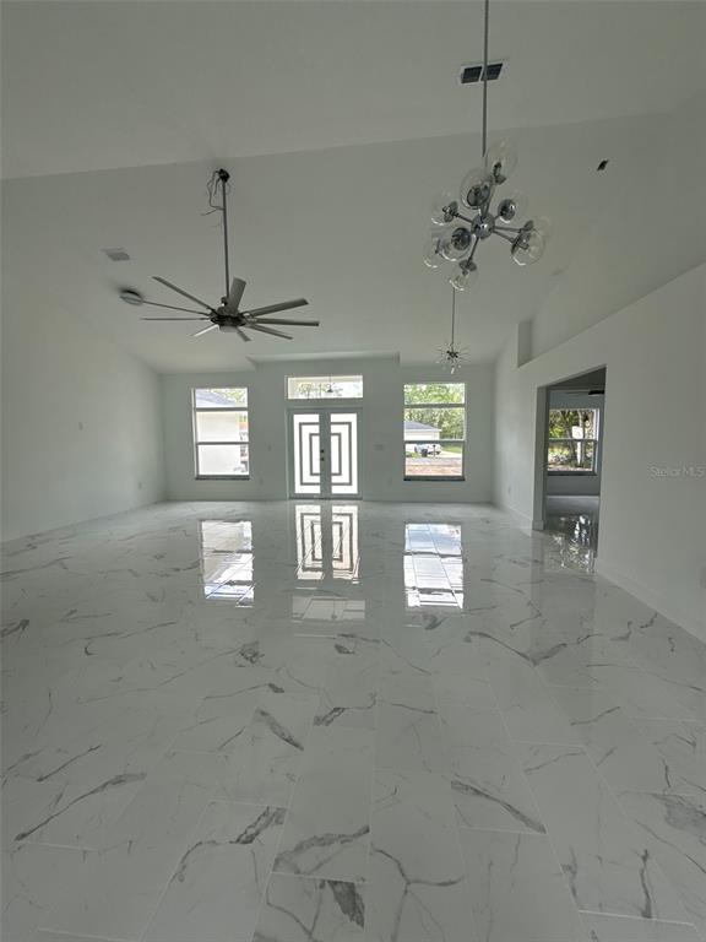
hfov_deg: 85.7
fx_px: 381
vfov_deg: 102.1
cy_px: 471
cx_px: 353
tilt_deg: -4.3
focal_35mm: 14
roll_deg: -0.2
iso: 50
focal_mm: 2.22
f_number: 2.2
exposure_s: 1/169
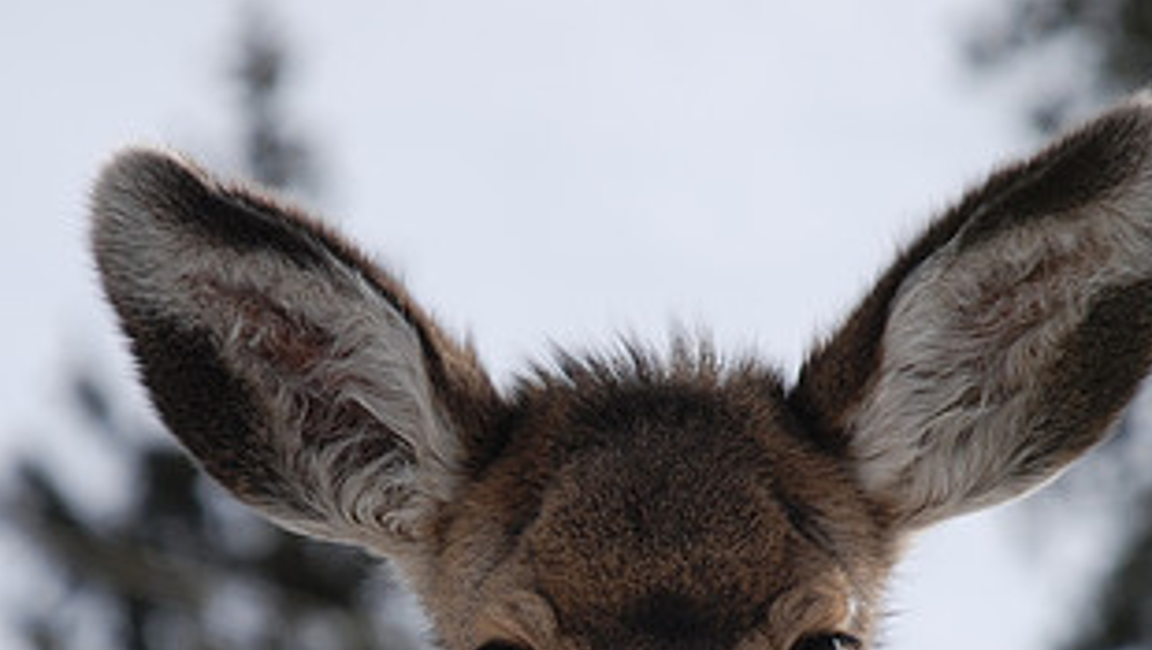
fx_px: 12137
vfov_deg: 3.1
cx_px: 513
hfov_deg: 5.4
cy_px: 572
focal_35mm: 397
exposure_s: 1/500
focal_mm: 135
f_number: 5.6
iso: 100
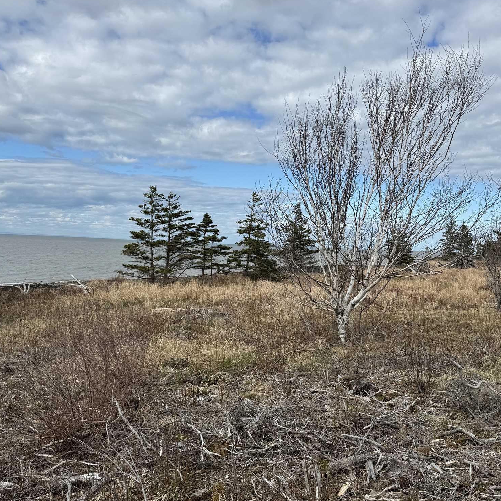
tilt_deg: -6.0
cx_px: 262
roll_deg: -2.4
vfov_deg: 49.4
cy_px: 304
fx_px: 540
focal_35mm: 33
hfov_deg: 49.7
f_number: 1.78
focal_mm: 6.76
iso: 80
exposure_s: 1/4950
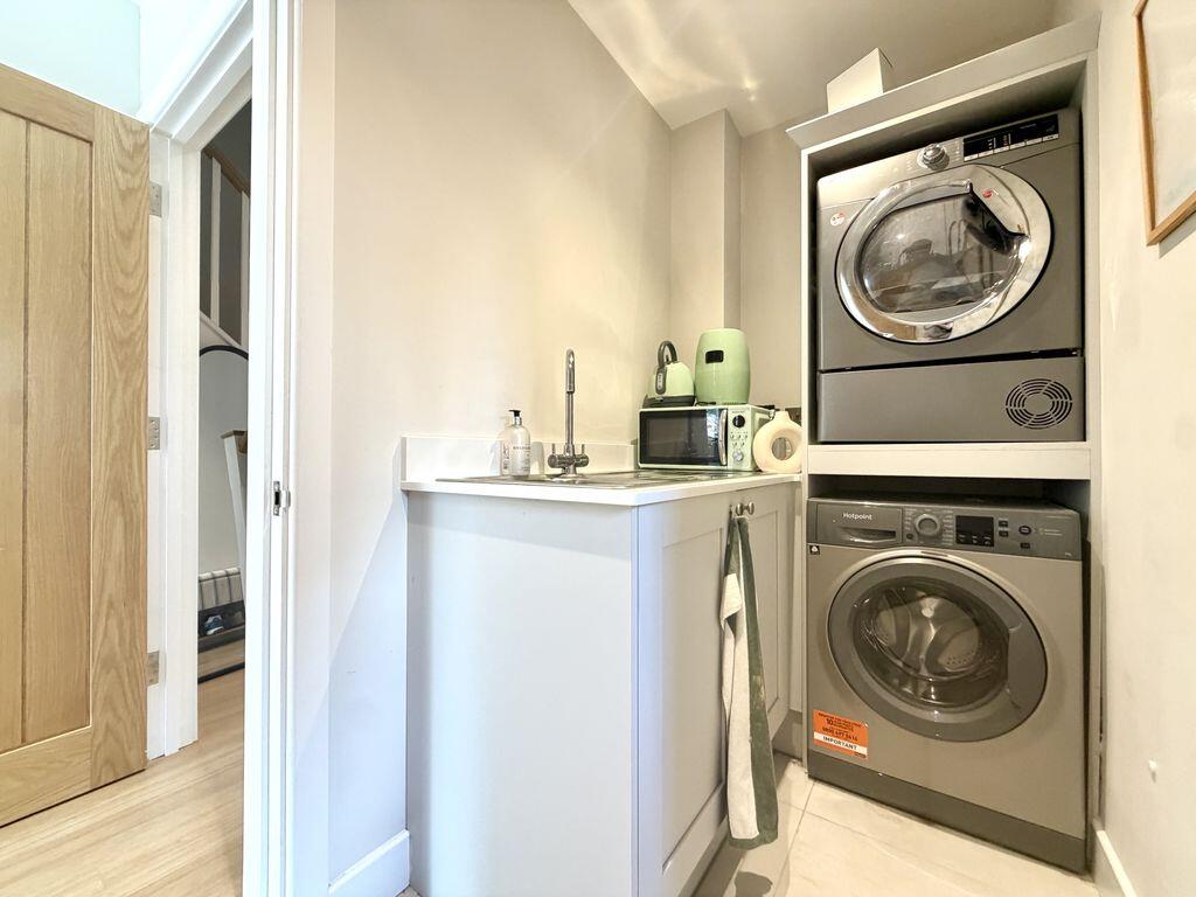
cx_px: 598
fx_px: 484
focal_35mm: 14
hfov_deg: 102.1
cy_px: 448
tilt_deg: +0.9
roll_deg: -0.1
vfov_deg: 85.7
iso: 250
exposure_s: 1/50
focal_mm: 2.22
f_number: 2.2
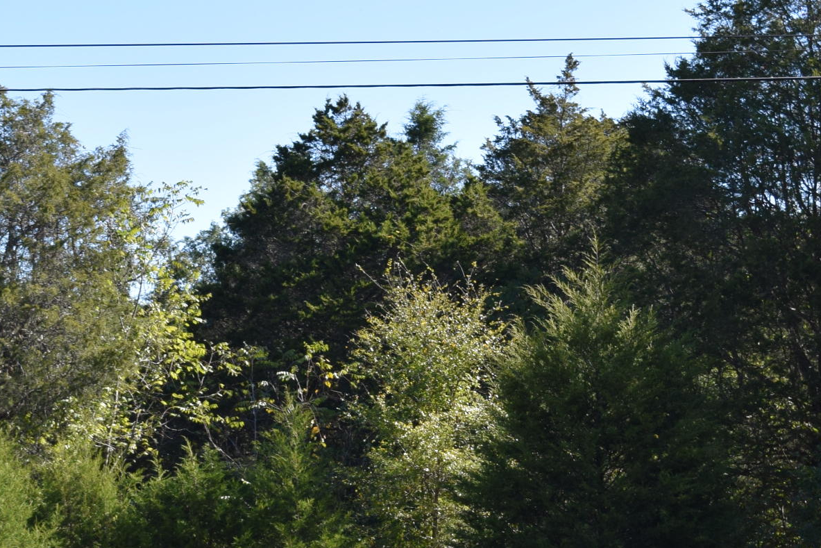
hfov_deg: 18.5
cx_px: 401
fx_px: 2515
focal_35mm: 110
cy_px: 511
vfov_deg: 12.3
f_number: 7.1
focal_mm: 29
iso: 100
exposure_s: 1/200
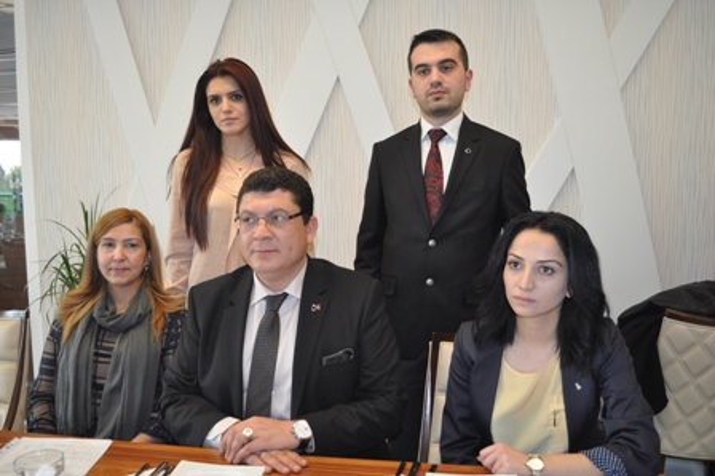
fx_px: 595
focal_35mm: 30
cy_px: 238
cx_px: 358
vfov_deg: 43.5
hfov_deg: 62.0
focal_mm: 20
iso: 720
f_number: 3.8
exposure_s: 1/125
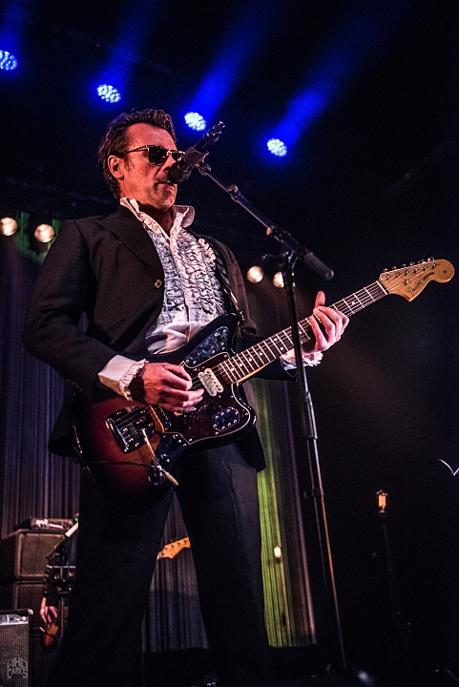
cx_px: 230
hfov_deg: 31.9
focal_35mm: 42
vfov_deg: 46.4
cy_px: 344
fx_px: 802
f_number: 2.8
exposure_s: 1/80
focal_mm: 42
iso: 2500
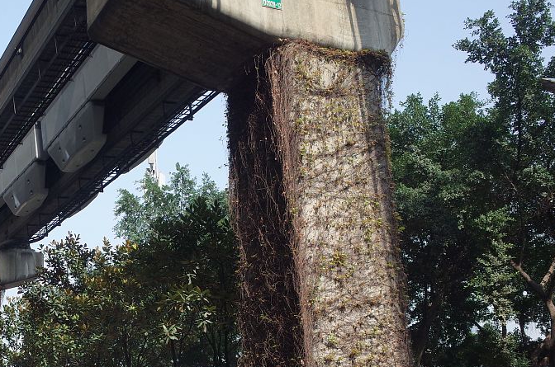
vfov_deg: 26.2
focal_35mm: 50
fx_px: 769
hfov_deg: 37.9
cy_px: 311
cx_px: 94
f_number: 3.5
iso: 250
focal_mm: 18.3
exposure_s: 1/200
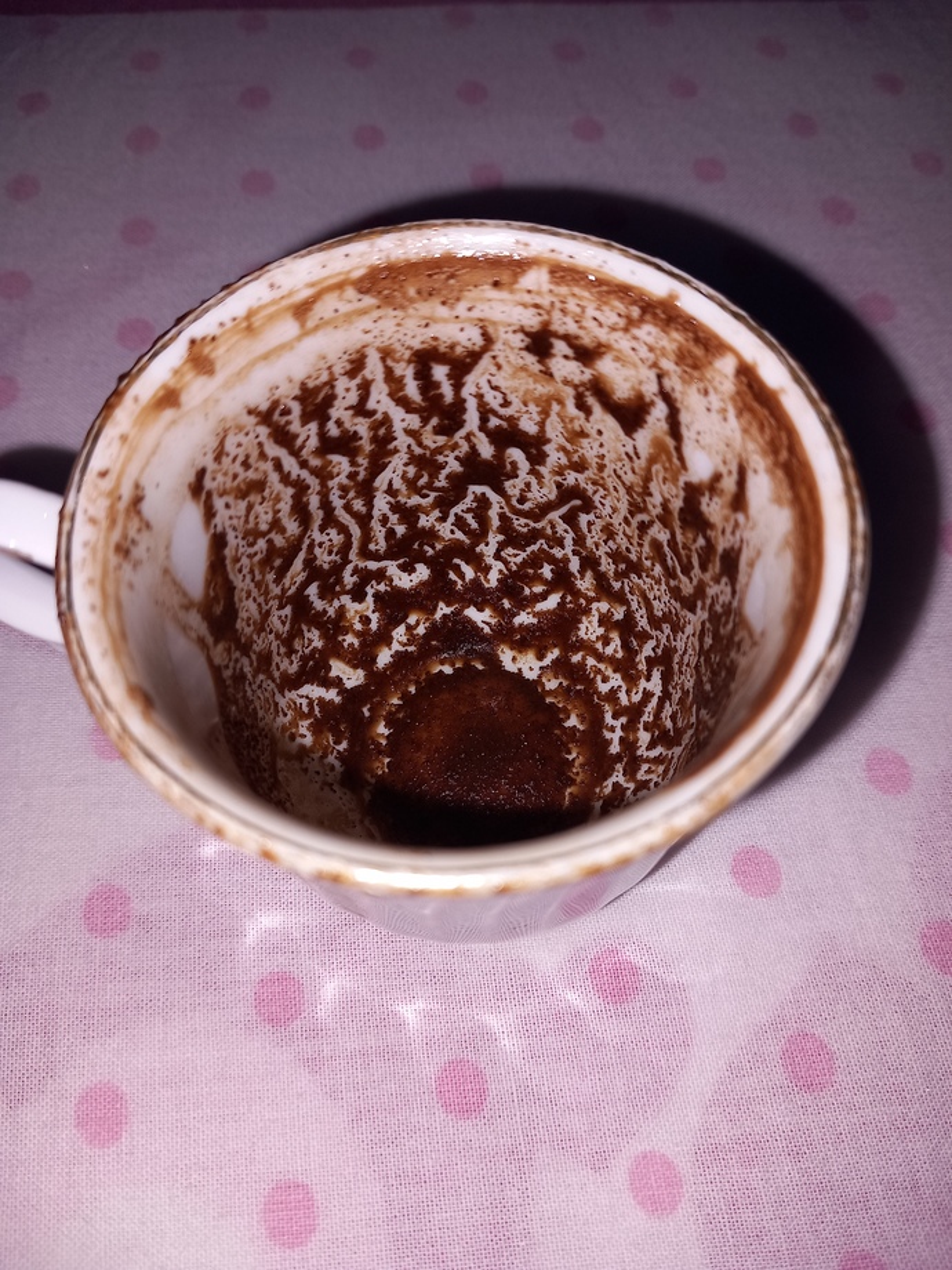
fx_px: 990
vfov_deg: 65.3
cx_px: 476
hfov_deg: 51.4
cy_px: 635
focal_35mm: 27
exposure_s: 1/100
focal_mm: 4
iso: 25
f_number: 1.8
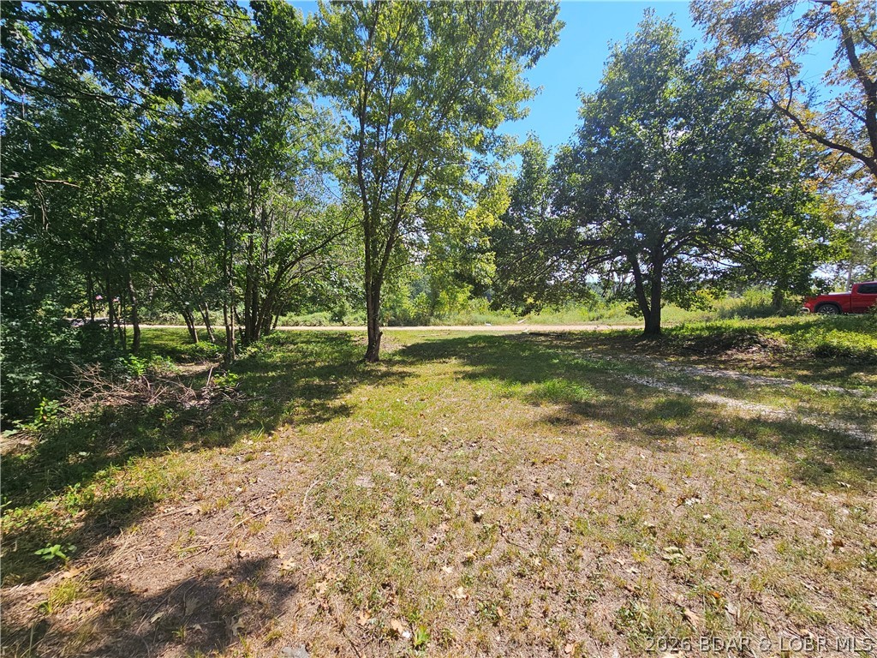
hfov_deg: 106.2
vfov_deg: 89.9
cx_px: 438
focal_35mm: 13
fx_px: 329
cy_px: 329
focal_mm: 2.2
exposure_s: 1/1151
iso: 50
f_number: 2.2
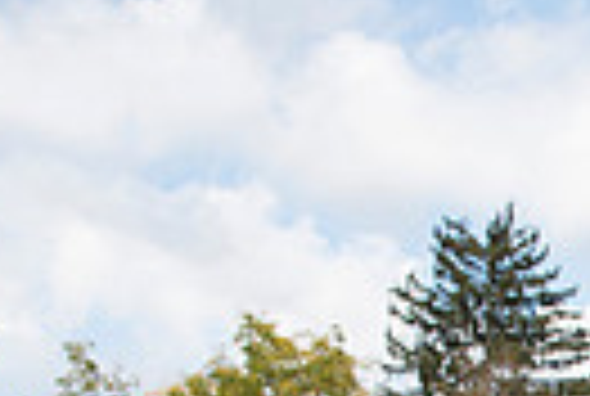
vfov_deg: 11.5
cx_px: 1058
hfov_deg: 16.2
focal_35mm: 106
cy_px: 821
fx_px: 1741
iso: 250
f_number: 4.5
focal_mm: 24
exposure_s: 1/800
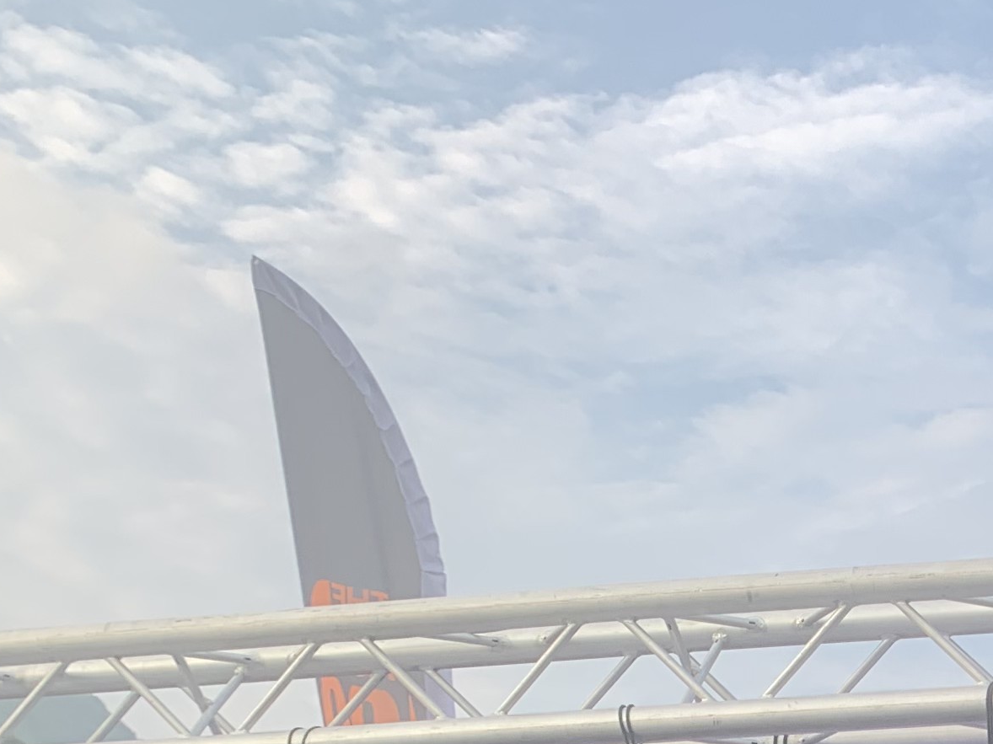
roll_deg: +3.1
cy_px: 1267
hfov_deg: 19.7
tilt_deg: +4.8
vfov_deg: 14.8
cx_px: 1404
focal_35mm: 89
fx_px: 2553
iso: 25
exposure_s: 1/378
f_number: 1.8
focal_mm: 4.25
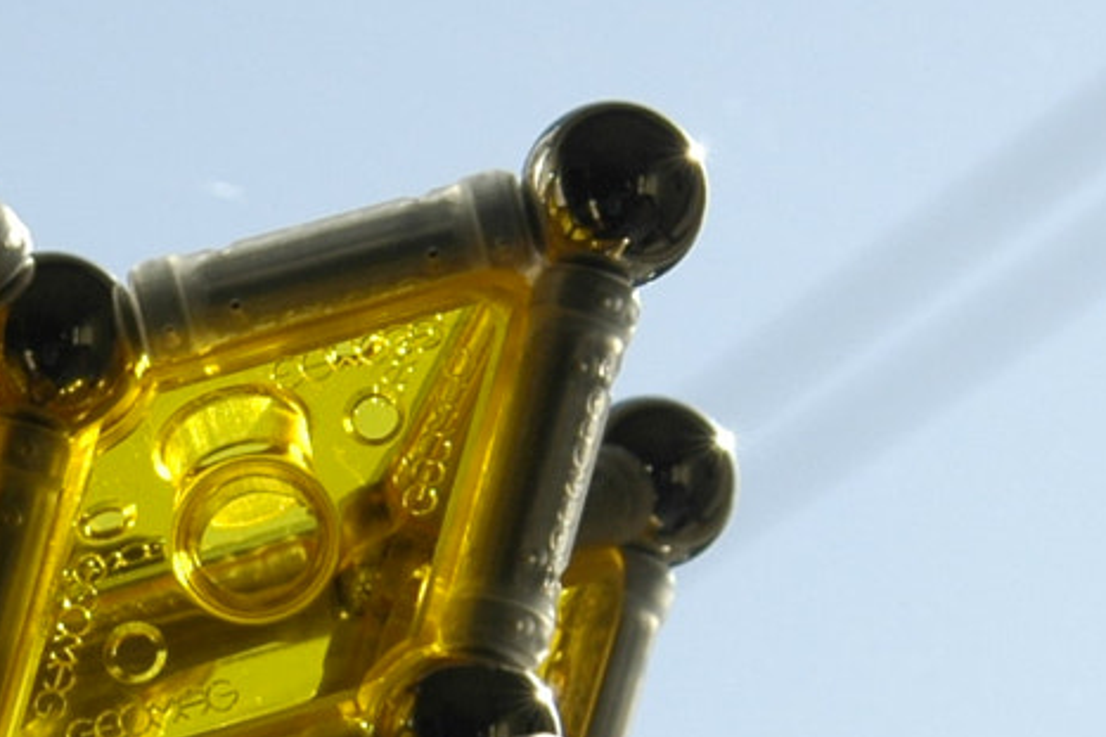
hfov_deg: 4.6
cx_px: -187
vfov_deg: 3.1
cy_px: 1211
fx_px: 13727
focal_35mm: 447
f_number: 10
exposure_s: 1/400
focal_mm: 68
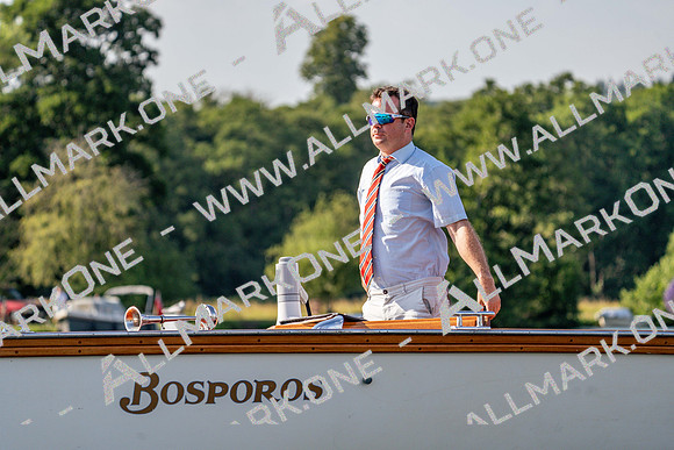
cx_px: 337
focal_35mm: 200
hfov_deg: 10.3
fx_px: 3745
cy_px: 225
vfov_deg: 6.9
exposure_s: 1/1600
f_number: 5.6
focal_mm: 200
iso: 320
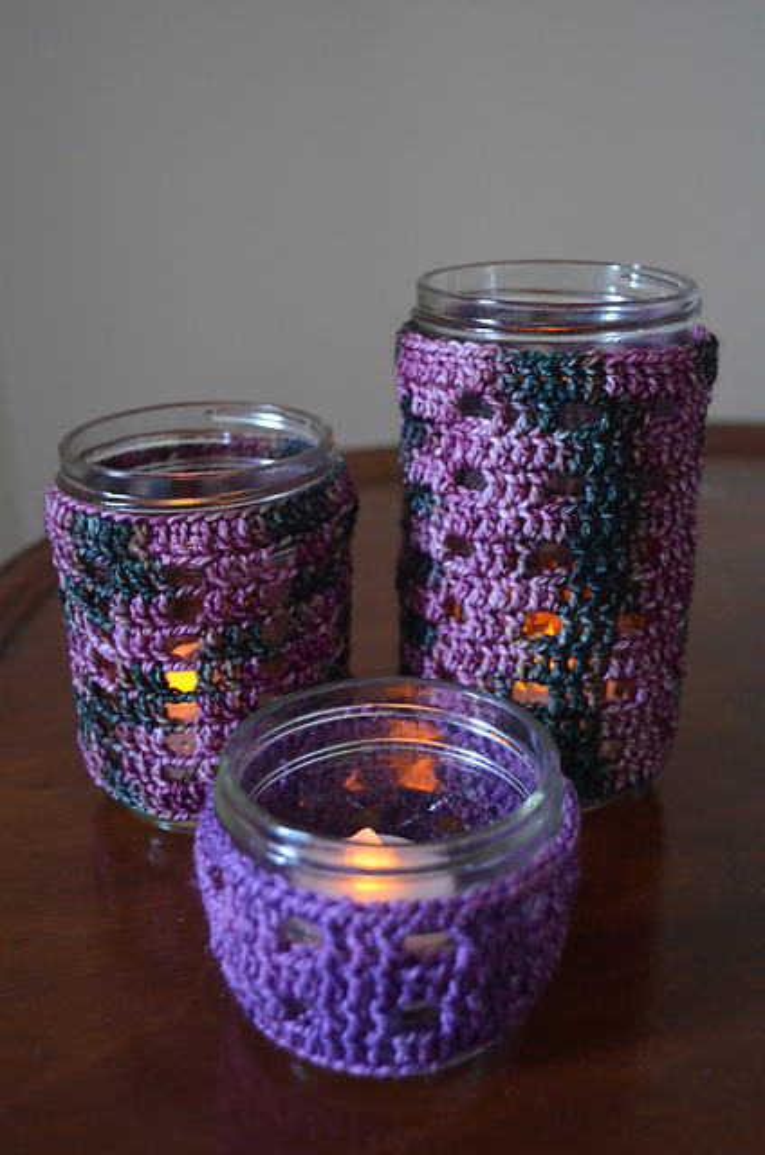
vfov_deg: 49.6
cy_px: 578
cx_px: 382
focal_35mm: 39
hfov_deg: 34.1
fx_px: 1248
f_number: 4.2
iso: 2800
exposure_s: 1/30
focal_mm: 26
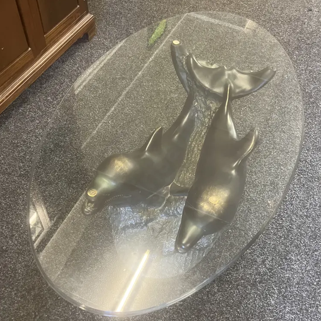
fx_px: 357
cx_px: 157
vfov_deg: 48.4
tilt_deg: -51.9
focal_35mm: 34
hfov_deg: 48.4
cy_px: 170
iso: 400
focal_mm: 3.99
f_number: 1.8
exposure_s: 1/33
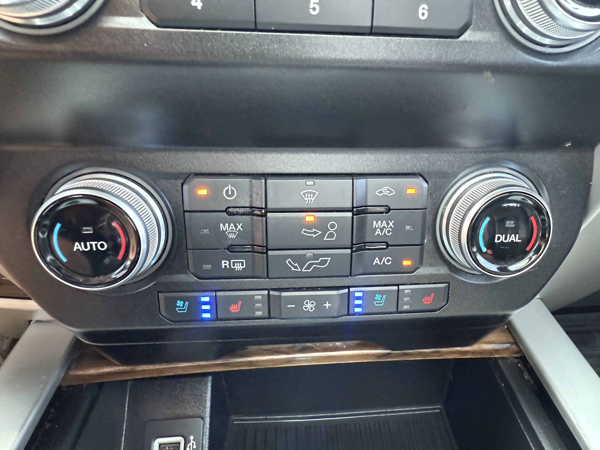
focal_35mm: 24
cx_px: 300
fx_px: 416
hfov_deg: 71.6
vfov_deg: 56.8
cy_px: 225
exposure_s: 1/50
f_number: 2.2
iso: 640
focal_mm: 2.22
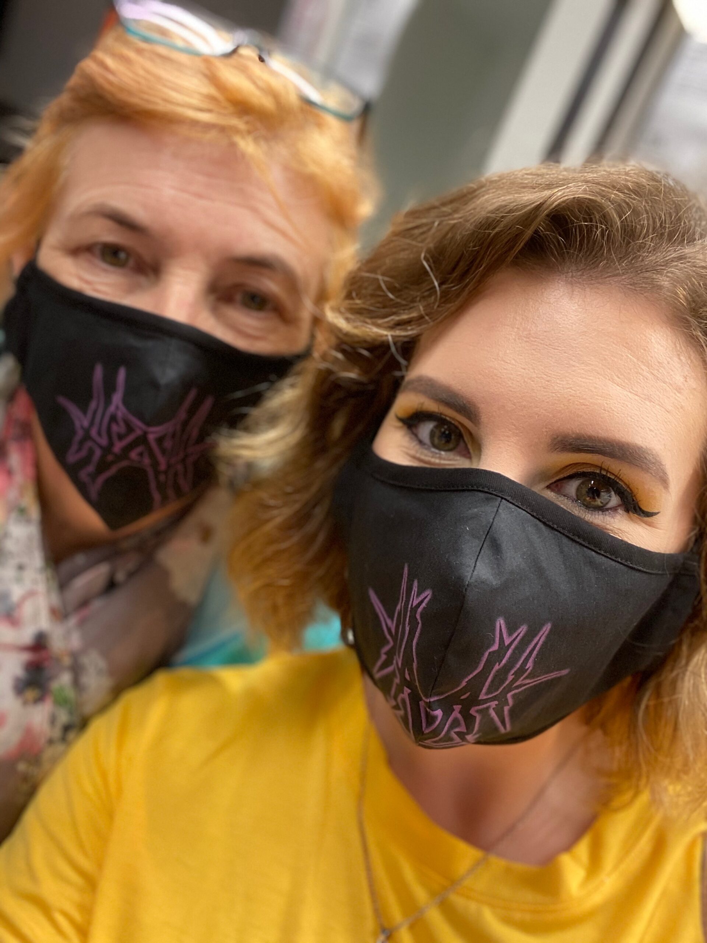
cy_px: 472
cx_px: 354
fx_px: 817
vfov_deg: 60.0
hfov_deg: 46.8
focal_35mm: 30
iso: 200
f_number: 2.2
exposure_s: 1/50
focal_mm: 2.71
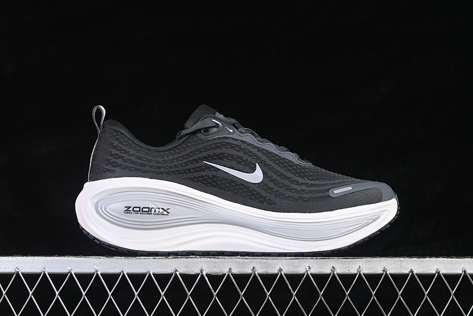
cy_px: 158
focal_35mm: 75
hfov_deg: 27.0
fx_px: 985
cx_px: 236
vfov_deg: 18.2
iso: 160
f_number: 6.3
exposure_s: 1/60
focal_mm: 50
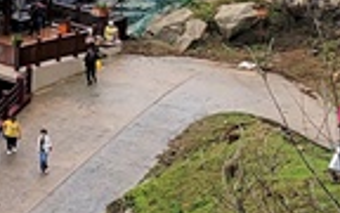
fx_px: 1770
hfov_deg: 9.2
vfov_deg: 6.6
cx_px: -616
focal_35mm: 191
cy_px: -284
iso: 40
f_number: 1.8
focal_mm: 5.4
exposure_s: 1/1728
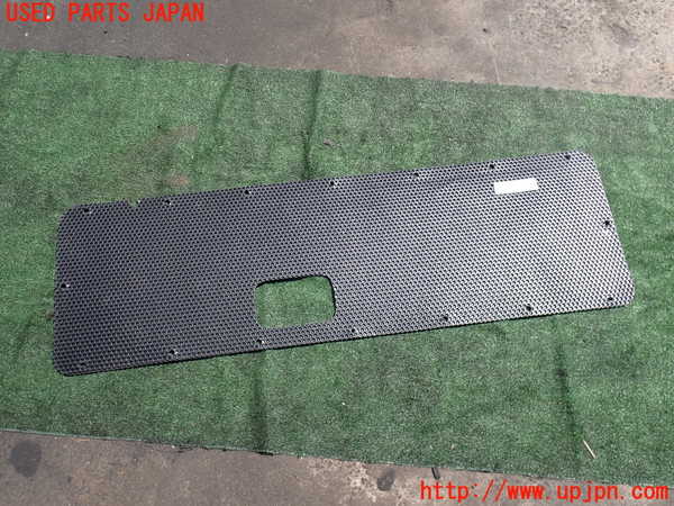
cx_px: 337
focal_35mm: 30
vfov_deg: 46.8
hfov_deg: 60.0
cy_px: 253
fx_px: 584
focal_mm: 5.4
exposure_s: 1/800
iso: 100
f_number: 3.2
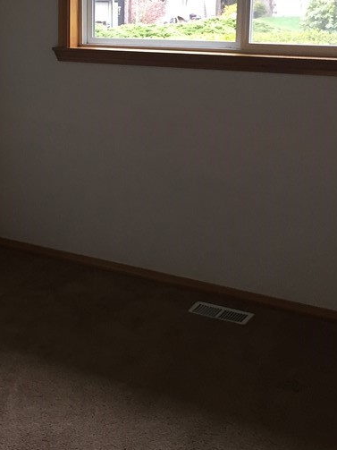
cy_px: 136
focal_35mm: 59
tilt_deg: -12.9
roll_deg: +2.0
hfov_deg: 24.3
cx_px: 55
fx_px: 766
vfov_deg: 32.3
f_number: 2.2
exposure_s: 1/30
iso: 50
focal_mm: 4.15
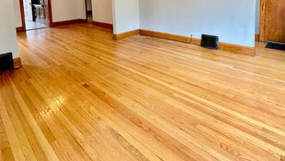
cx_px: 153
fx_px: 174
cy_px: 10
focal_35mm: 23
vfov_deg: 44.2
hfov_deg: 78.6
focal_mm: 2.22
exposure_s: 1/120
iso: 160
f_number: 2.2
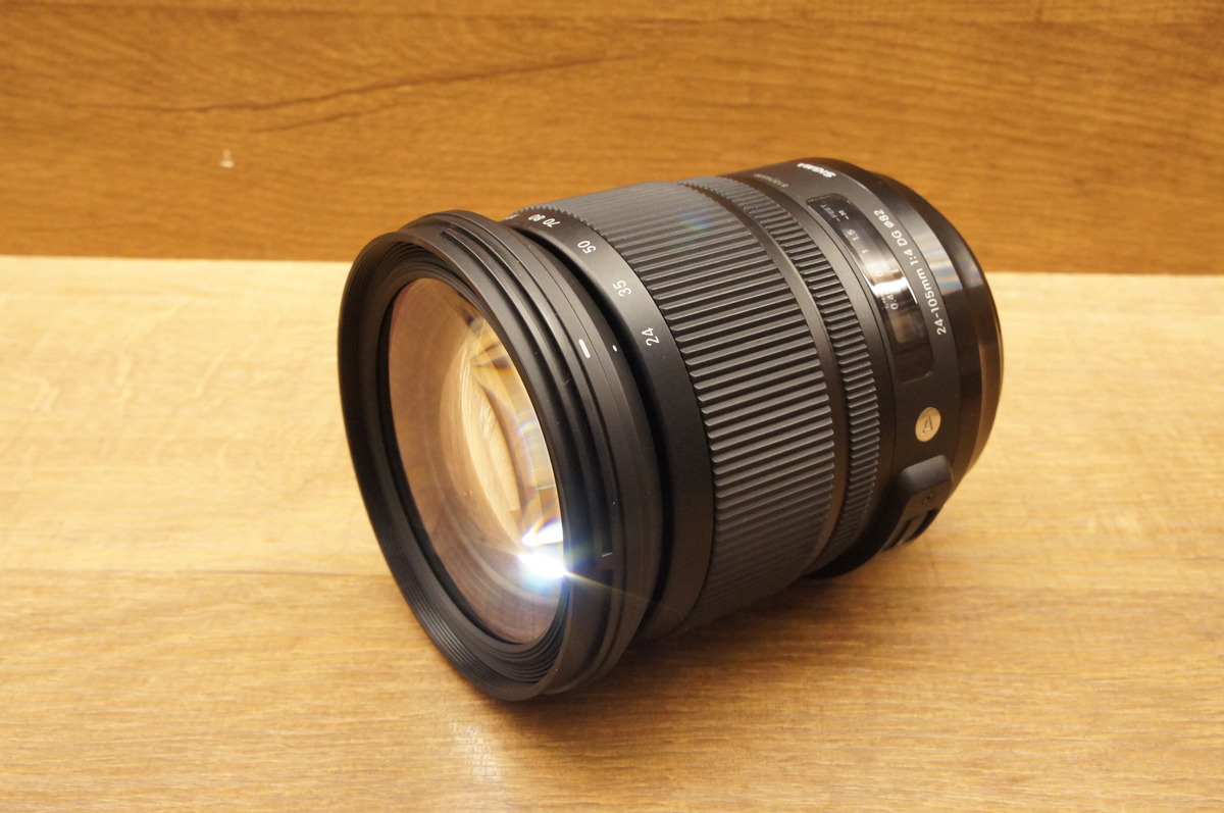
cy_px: 406
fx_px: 1324
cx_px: 612
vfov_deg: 34.1
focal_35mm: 39
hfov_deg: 49.6
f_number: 11
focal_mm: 26
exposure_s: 1/50
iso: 3200
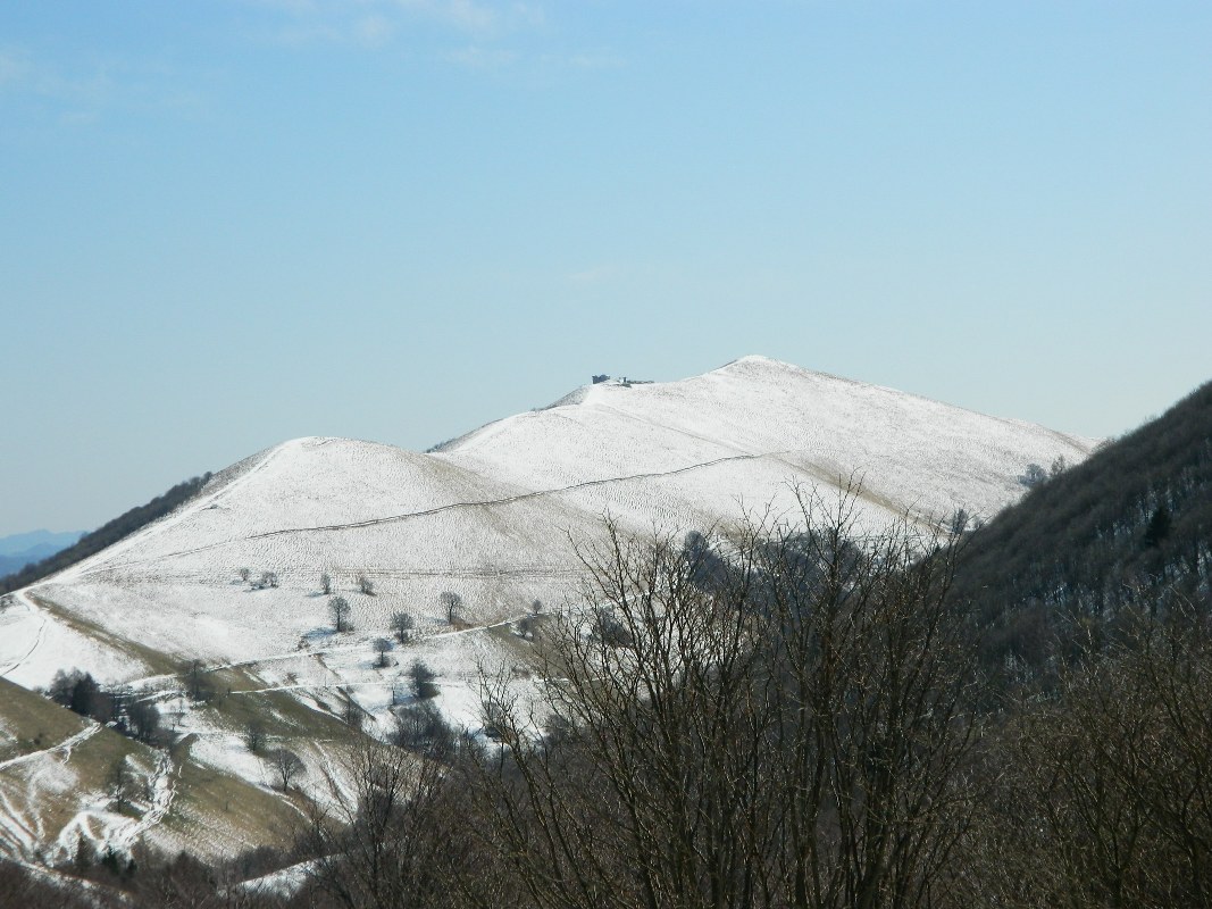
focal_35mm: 84
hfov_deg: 23.3
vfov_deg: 17.6
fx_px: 2941
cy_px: 454
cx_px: 606
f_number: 11.9
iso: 80
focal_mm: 15.1
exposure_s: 1/200
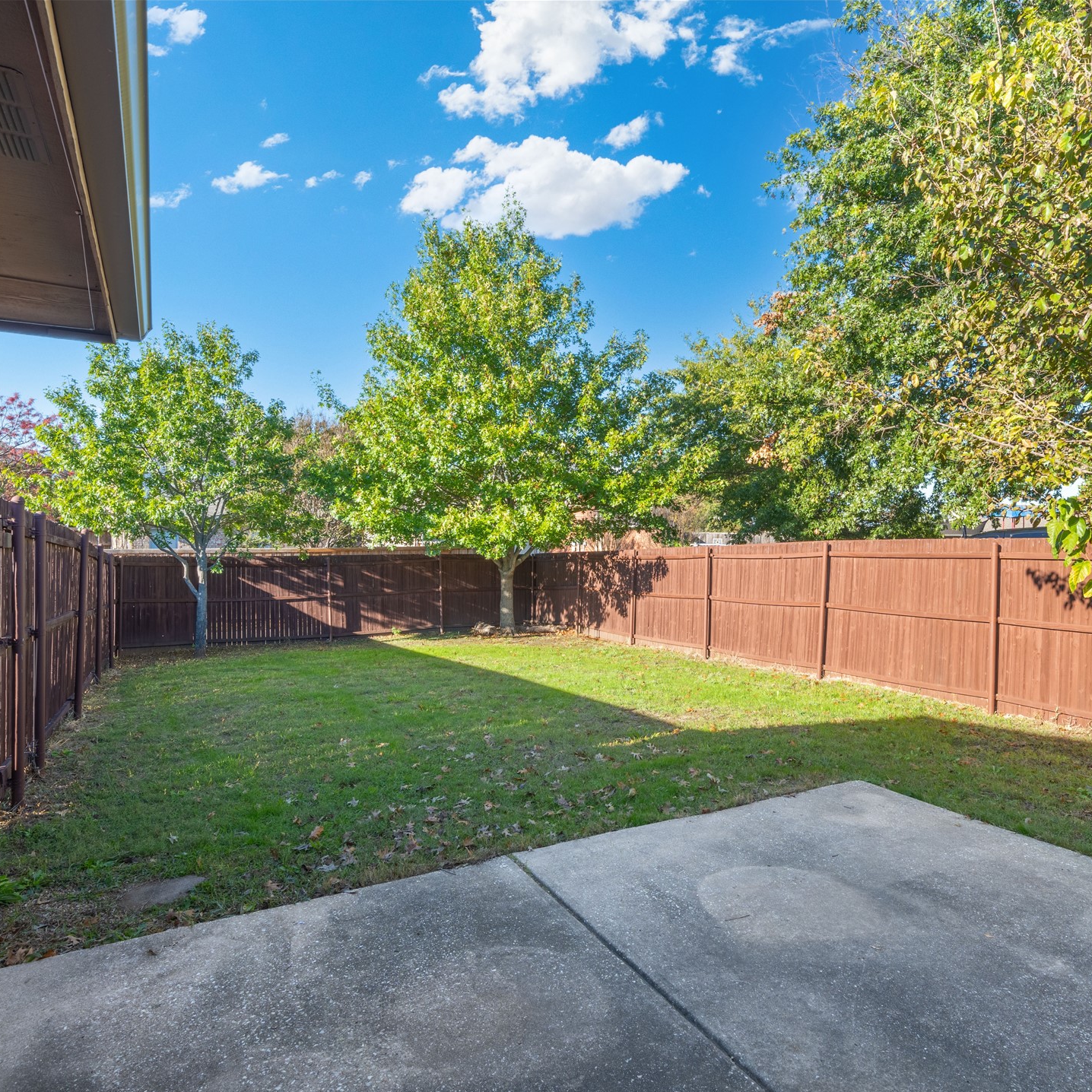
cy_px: 550
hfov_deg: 78.0
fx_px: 642
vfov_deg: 80.7
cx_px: 732
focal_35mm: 18
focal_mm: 14
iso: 100
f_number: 10
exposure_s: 1/160
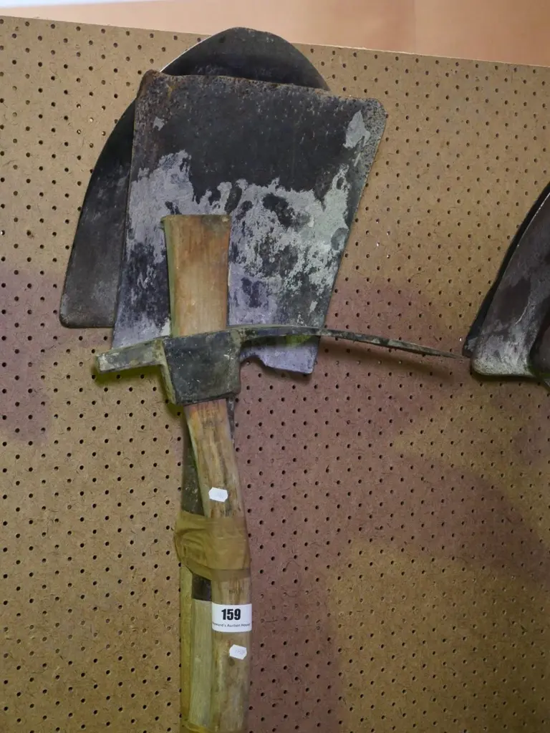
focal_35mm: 60
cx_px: 275
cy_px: 366
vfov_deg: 32.2
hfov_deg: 24.4
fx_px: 1271
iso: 3200
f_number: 4.9
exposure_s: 1/125
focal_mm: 30
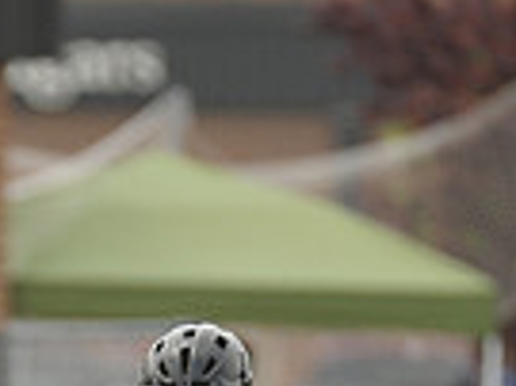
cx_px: -107
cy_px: 669
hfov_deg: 1.2
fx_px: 24589
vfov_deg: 0.9
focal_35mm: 1651
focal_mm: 400
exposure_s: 1/2000
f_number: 4
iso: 800
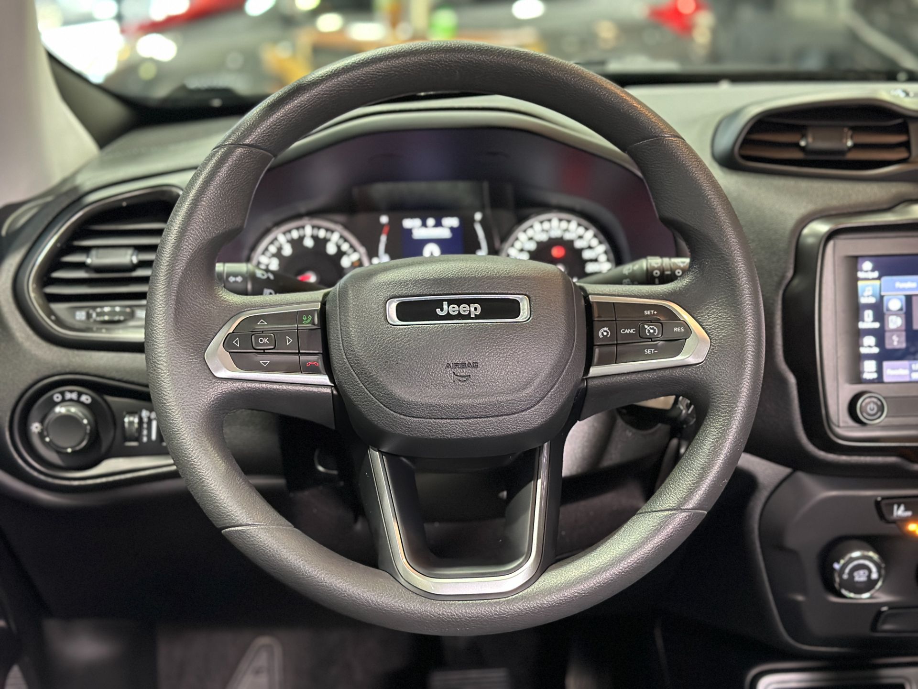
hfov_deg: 39.7
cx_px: 459
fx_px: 1273
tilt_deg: -16.3
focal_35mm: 48
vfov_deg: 30.3
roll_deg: +0.6
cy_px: 344
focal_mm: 6.86
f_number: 1.78
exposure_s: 1/36
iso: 640
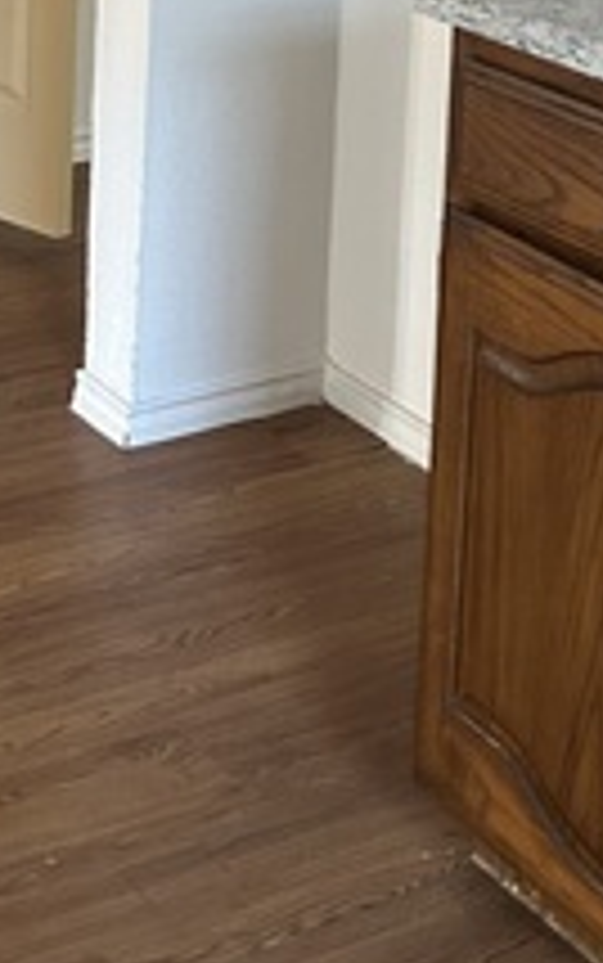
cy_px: -146
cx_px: 148
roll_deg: -2.1
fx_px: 2258
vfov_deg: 22.5
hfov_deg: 15.1
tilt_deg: -10.8
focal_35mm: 86
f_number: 1.5
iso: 320
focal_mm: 5.7
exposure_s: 1/60
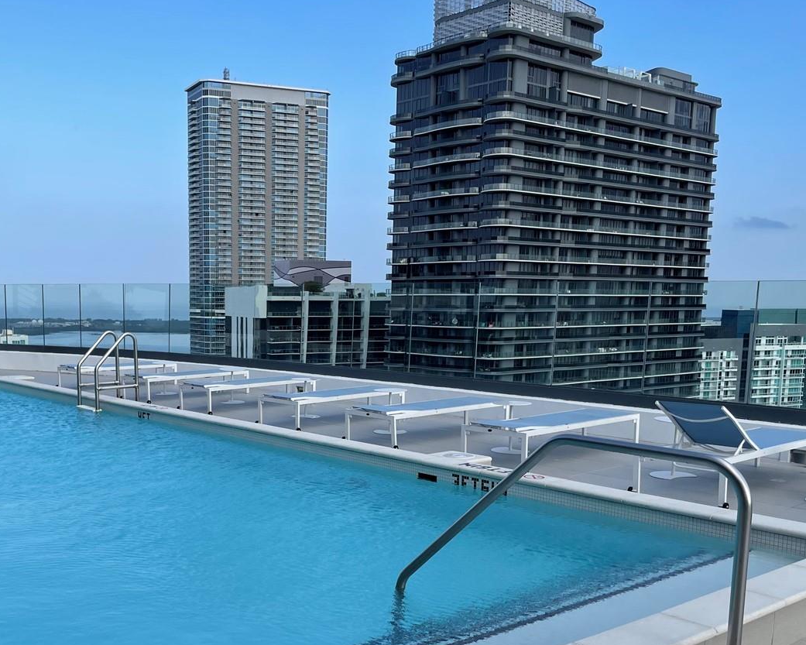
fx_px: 930
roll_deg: +0.0
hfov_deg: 46.2
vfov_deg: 37.7
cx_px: 280
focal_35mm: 39
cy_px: 444
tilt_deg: -7.8
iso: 32
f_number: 1.6
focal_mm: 4.2
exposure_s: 1/1689
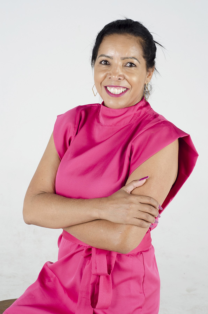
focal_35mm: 75
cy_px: 157
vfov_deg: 27.0
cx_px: 104
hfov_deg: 18.1
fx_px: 653
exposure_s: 1/125
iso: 200
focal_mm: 50
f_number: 9
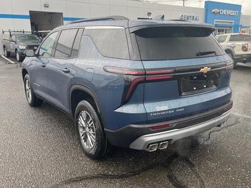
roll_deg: +0.2
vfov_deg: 45.4
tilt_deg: -14.4
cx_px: 131
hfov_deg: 58.3
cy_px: 94
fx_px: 225
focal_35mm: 31
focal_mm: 4.2
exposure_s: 1/121
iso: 64
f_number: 1.6
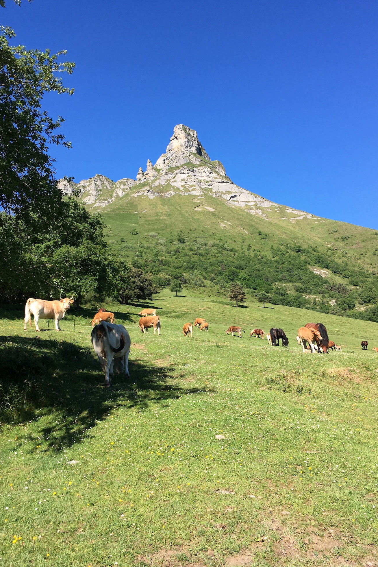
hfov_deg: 42.3
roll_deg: +7.6
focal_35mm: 31
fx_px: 488
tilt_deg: +10.4
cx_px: 193
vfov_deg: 60.3
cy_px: 282
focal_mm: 4.15
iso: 25
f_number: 2.2
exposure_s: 1/836
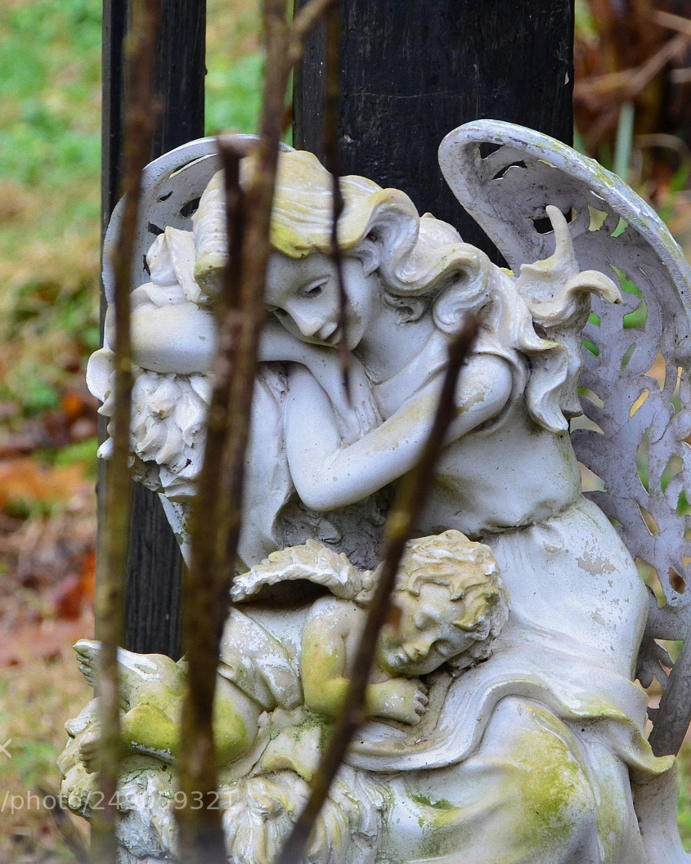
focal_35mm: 415
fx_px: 10606
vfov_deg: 4.7
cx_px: 463
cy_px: 432
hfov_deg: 3.7
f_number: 11
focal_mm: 195
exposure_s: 1/50
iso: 800
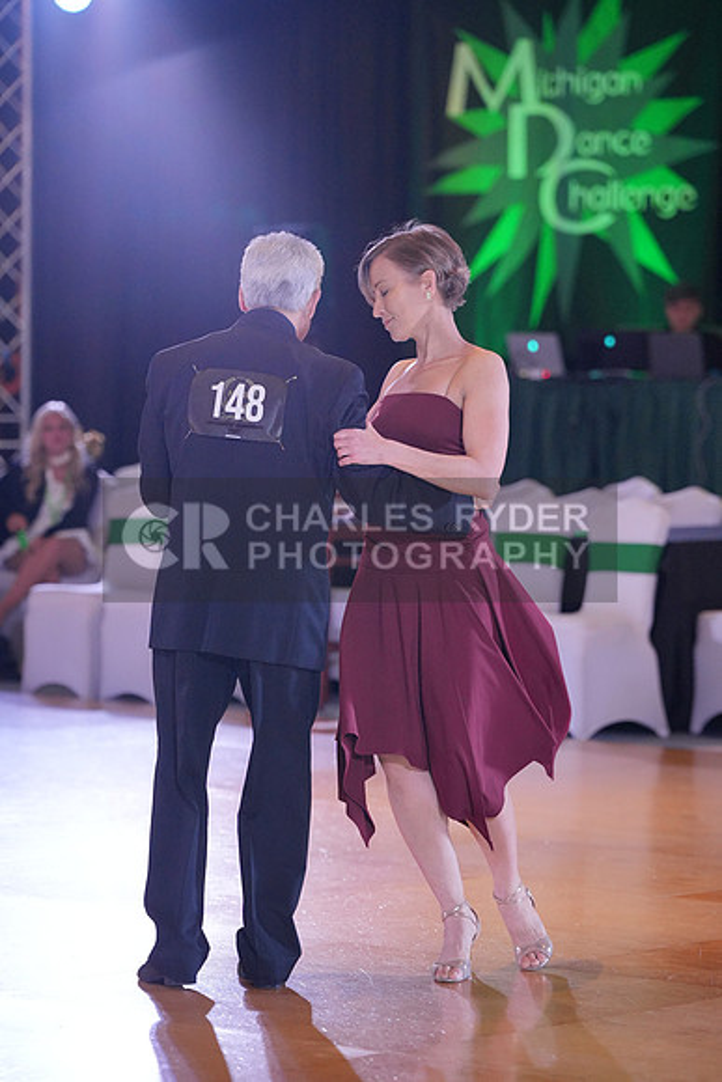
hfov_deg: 9.9
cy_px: 541
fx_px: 4179
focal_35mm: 139
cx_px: 361
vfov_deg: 14.8
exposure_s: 1/500
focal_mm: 139
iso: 4000
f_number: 3.5
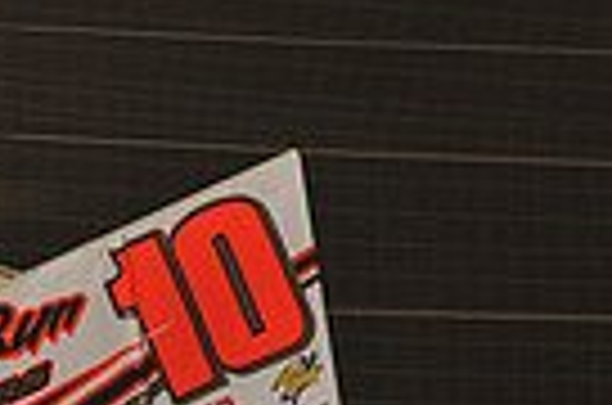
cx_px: -238
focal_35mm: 620
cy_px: 598
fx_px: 10515
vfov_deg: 2.2
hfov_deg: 3.3
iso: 1250
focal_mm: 145
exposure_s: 1/320
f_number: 6.3
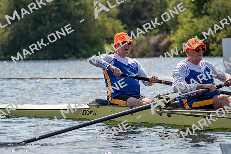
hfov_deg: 10.3
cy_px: 77
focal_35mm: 200
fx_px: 1284
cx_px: 116
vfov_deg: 6.9
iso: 160
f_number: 5.6
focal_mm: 200
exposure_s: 1/1600
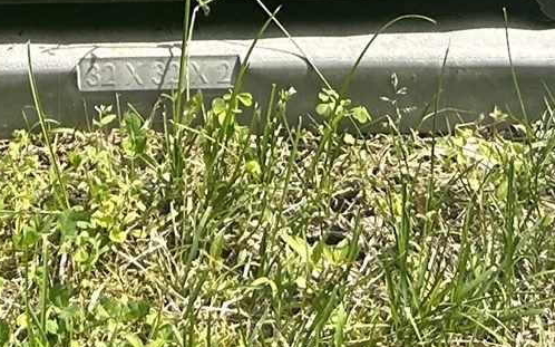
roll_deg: +1.1
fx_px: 2571
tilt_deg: -8.8
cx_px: 21
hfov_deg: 12.2
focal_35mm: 170
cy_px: -889
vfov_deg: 6.6
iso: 50
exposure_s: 1/2045
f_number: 1.5
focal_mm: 5.7
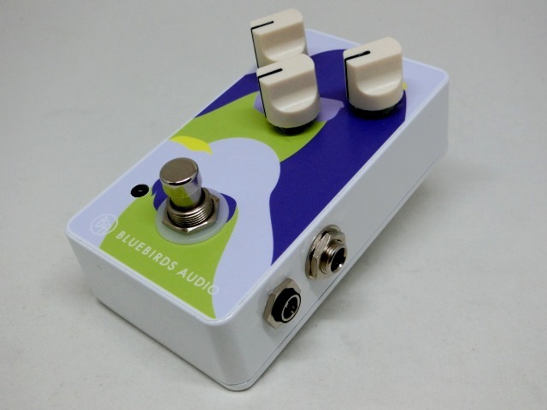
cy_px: 205
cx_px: 274
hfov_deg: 42.1
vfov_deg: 32.2
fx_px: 711
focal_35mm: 45
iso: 125
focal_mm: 8
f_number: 4.4
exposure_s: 1/125
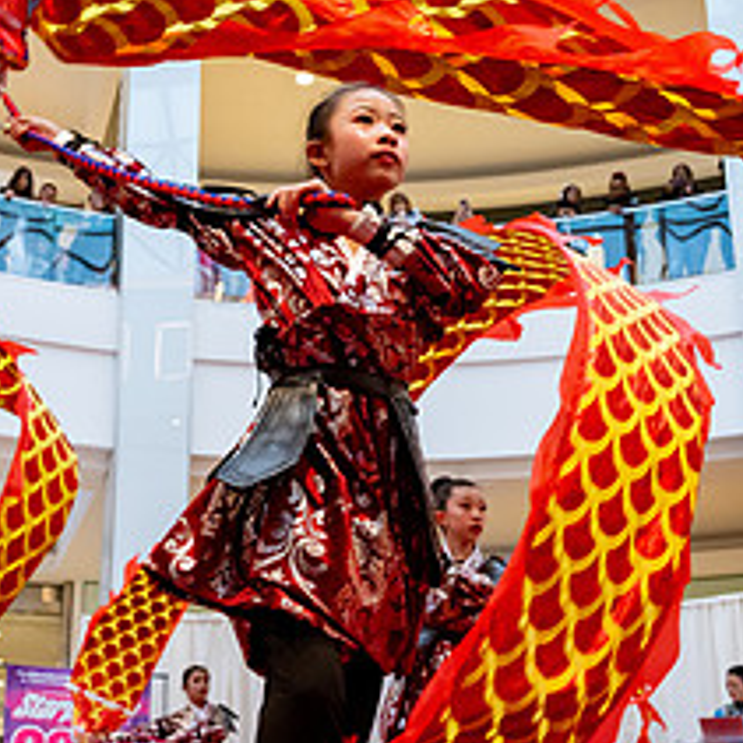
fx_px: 1360
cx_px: 246
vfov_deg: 30.5
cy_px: 449
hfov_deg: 30.3
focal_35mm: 56
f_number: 4
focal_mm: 24
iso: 4000
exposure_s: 1/400
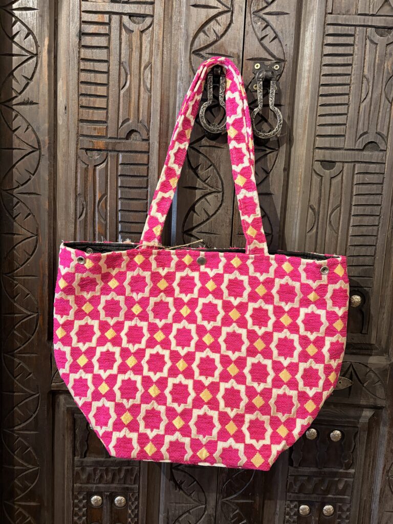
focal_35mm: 26
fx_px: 394
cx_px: 196
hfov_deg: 53.1
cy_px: 262
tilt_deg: -7.6
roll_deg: -2.7
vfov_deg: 67.3
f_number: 1.6
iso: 250
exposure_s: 1/50
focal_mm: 5.96
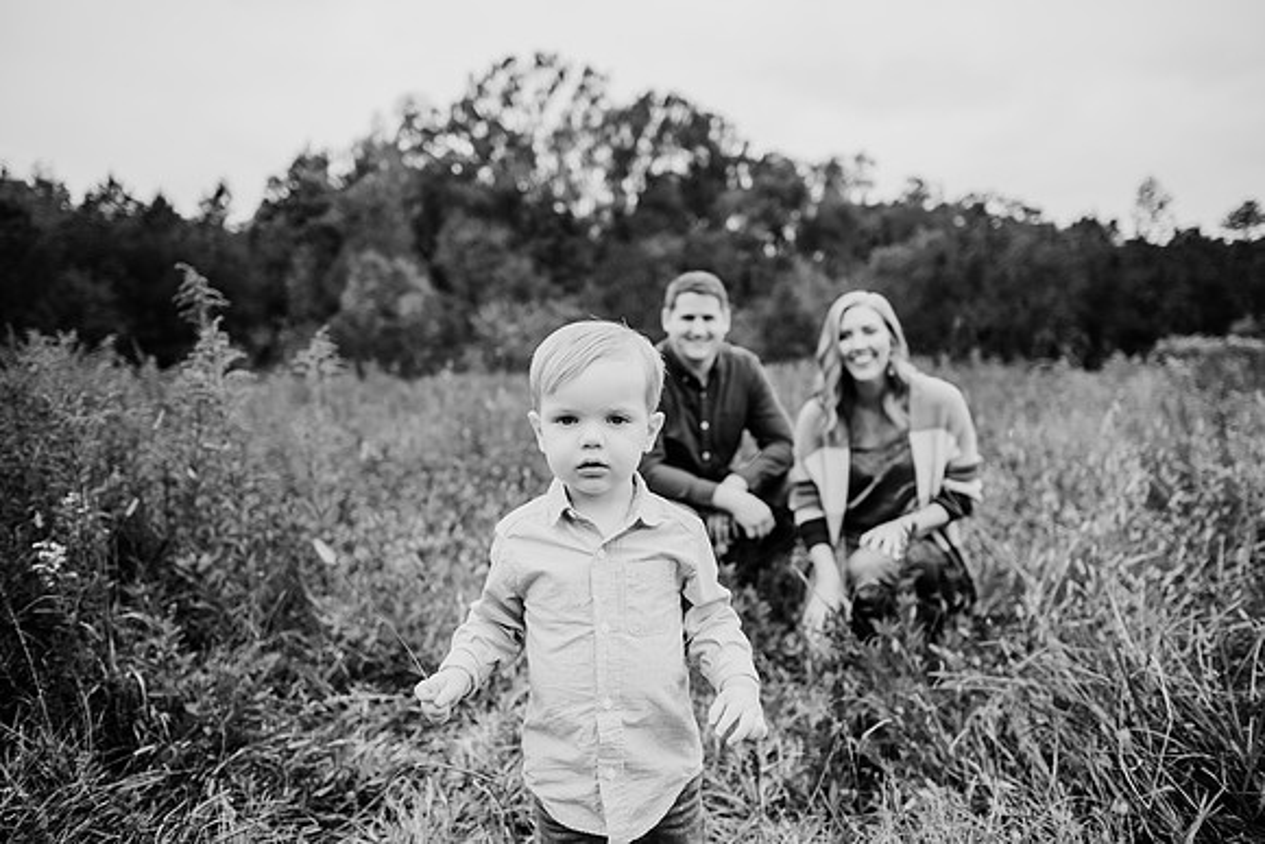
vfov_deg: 53.2
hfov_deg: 73.7
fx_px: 843
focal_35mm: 24
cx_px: 632
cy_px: 422
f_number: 2.2
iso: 125
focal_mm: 24
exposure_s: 1/800
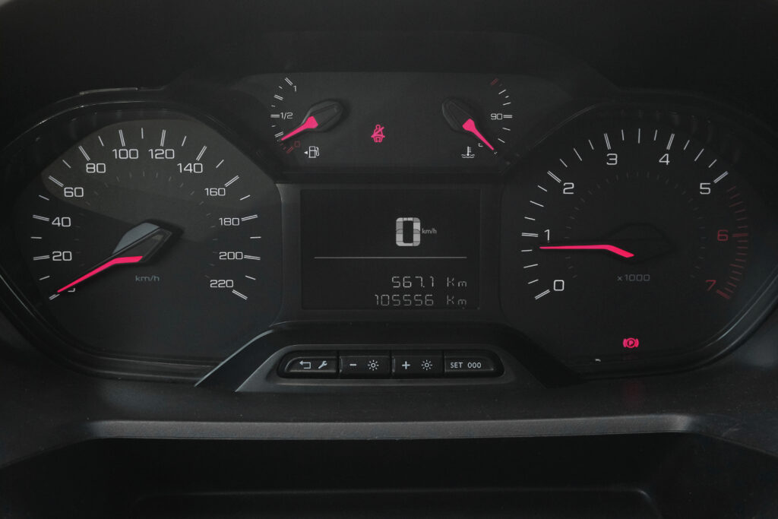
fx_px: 908
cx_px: 389
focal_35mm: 42
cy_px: 260
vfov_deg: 31.9
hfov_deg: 46.4
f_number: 9
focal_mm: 28
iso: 2000
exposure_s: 1/250
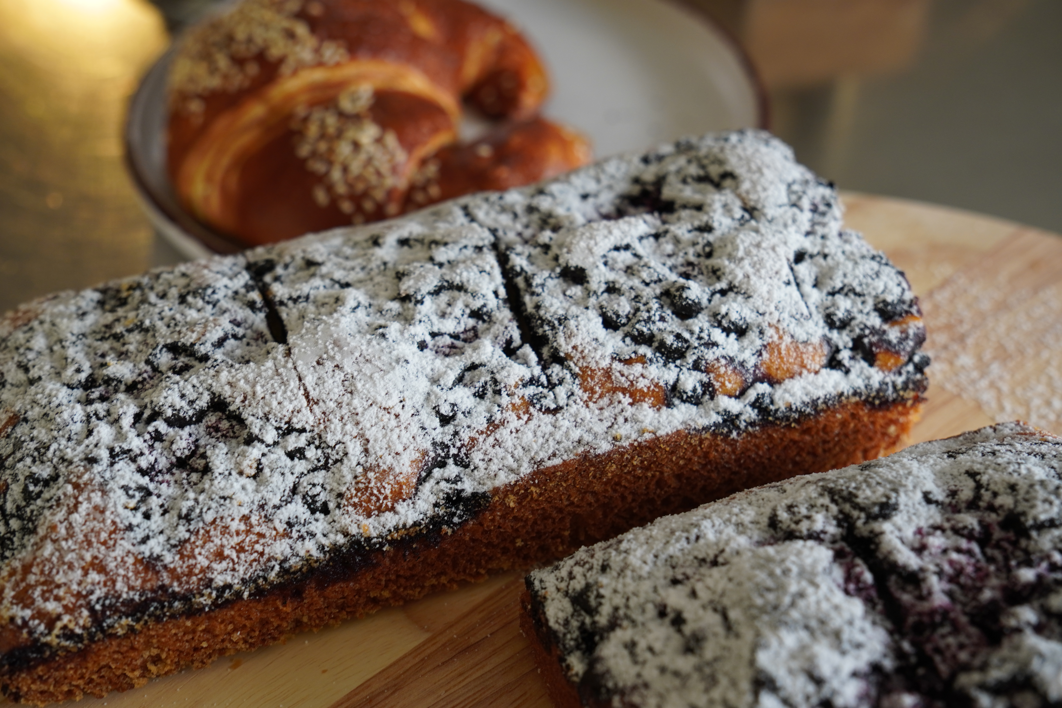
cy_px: 354
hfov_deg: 40.0
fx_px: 1460
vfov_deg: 27.3
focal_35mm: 50
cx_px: 531
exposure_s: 1/60
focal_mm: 33
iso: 250
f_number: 4
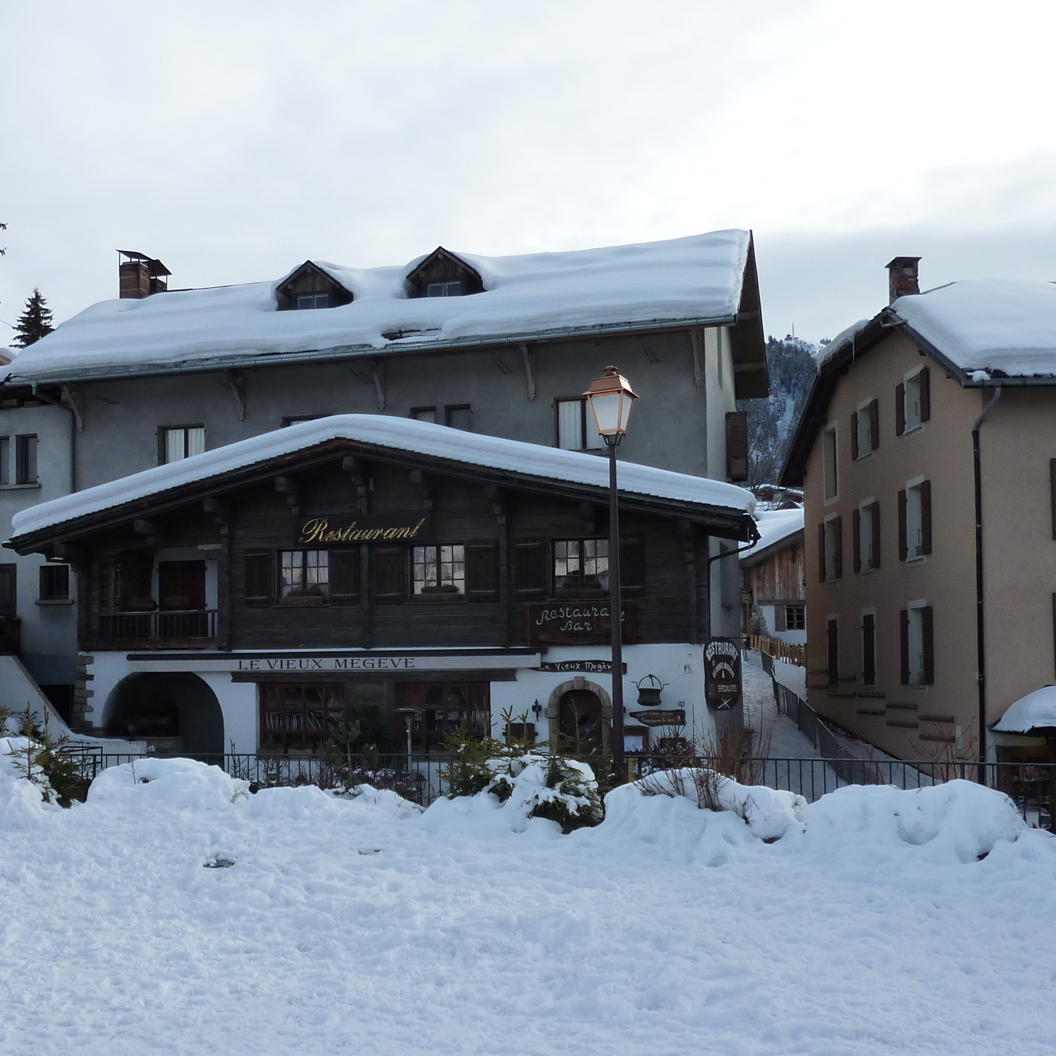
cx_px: 404
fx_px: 1312
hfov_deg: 43.6
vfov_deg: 43.6
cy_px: 632
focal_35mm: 38
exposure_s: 1/500
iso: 125
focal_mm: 4.1
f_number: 4
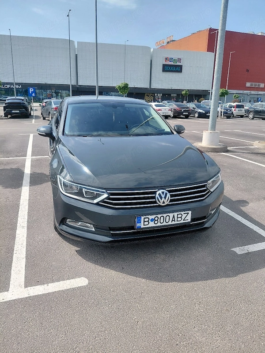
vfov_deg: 69.4
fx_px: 255
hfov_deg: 54.9
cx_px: 132
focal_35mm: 25
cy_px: 176
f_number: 1.8
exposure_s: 1/1667
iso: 50
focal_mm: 4.69
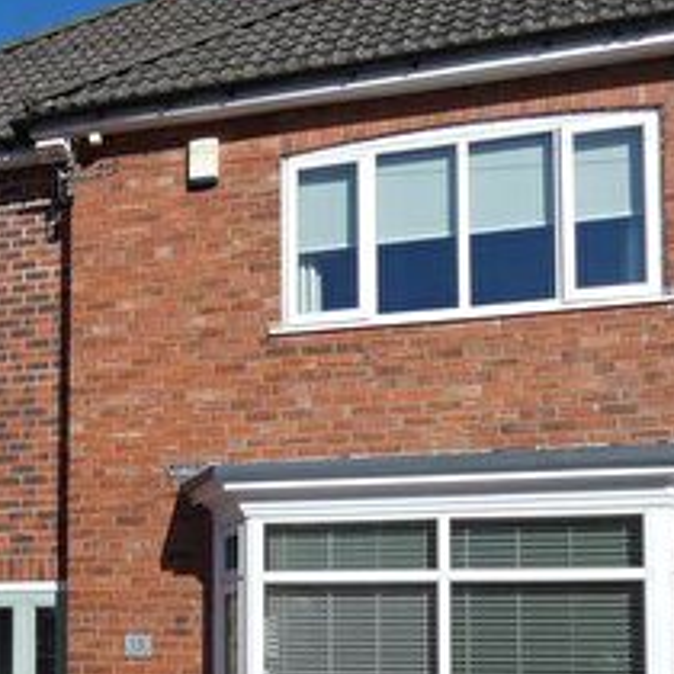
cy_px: 589
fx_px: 1300
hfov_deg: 27.6
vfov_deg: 28.1
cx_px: 16
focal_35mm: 59
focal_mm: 3.6
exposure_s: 1/800
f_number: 4.5
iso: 80
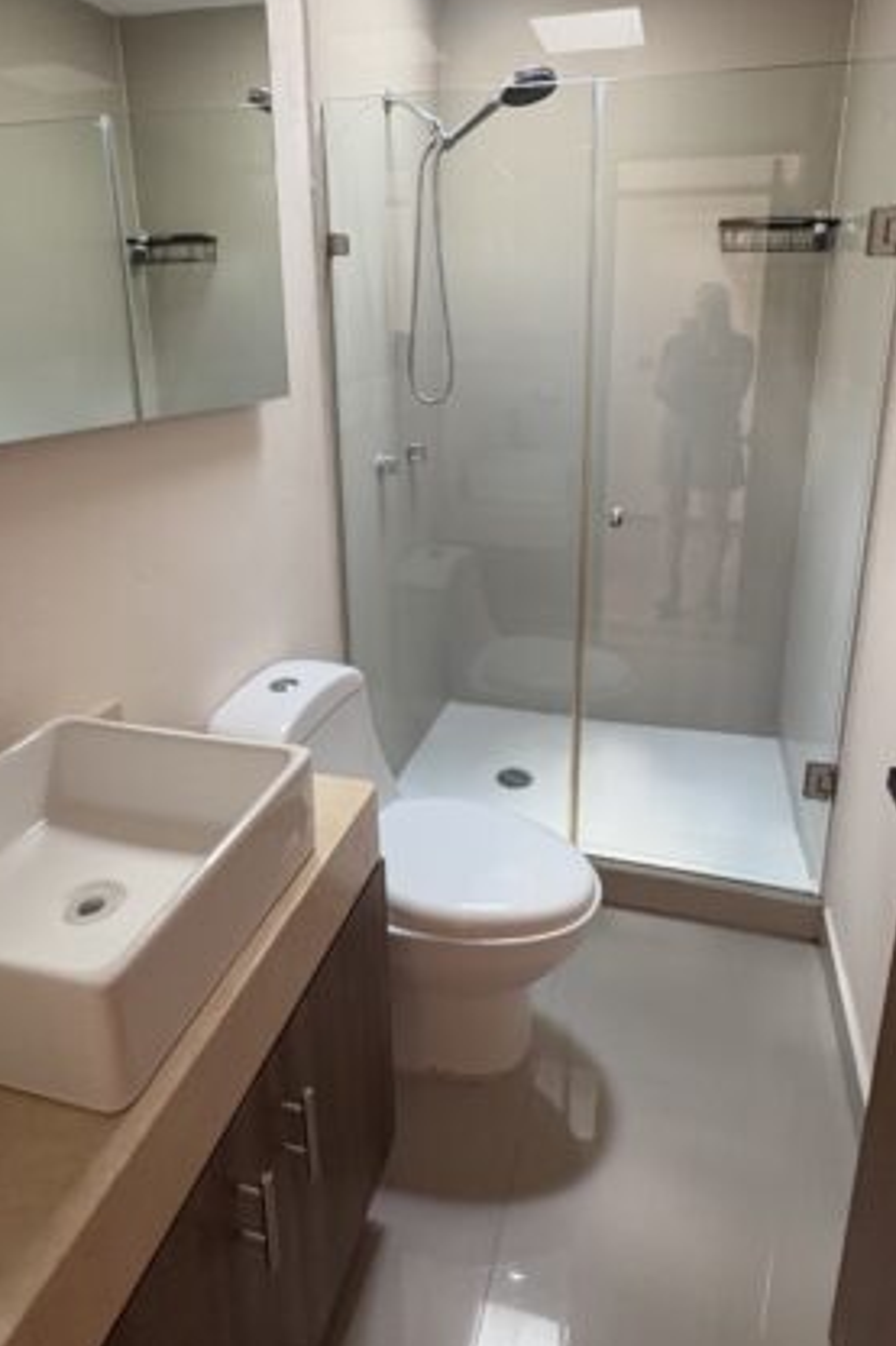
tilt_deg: -14.3
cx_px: 492
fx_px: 785
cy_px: 524
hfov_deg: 59.3
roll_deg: -1.6
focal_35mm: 21
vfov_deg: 80.1
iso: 320
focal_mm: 2.22
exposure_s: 1/60
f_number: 2.2
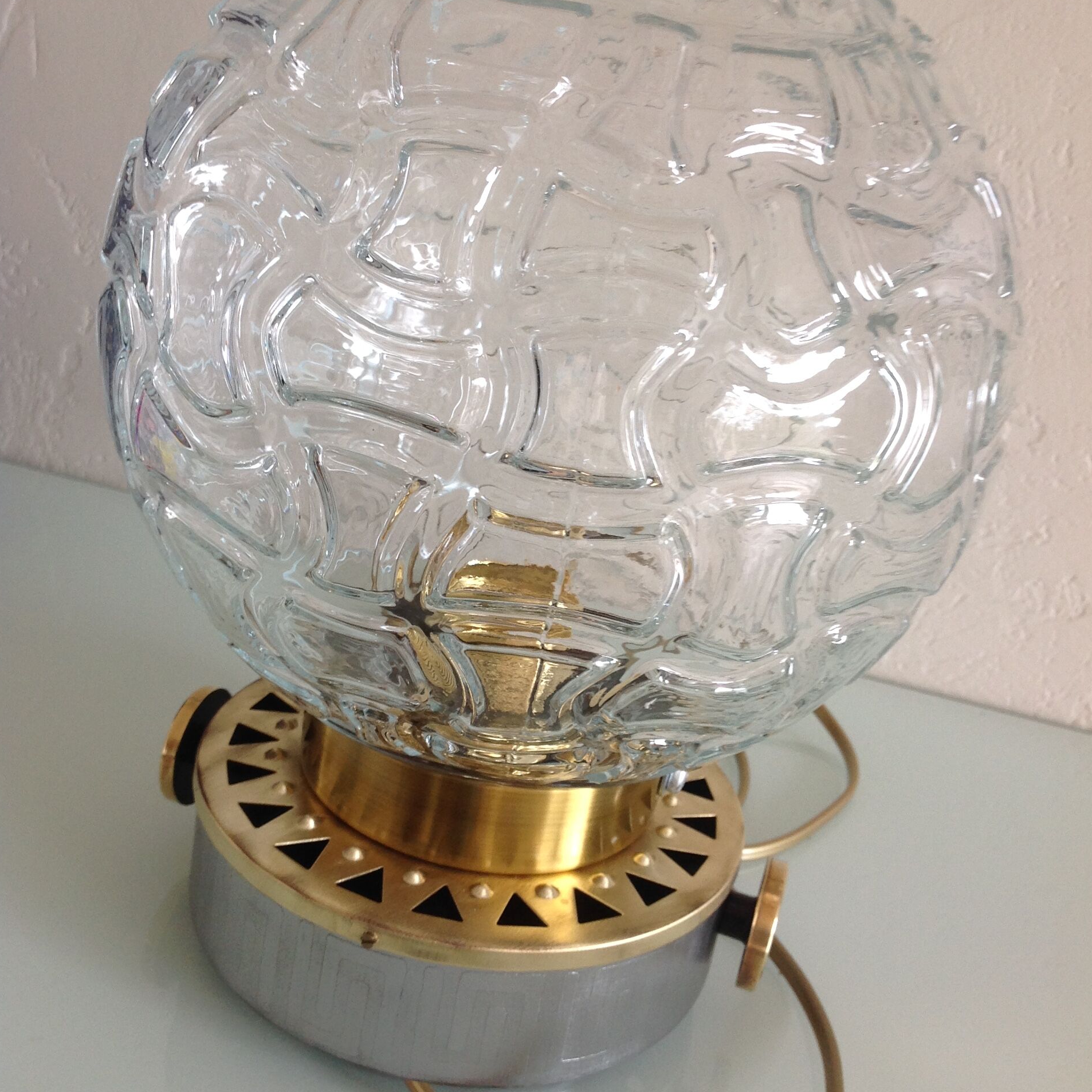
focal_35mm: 42
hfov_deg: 40.0
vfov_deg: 40.0
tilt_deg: -19.9
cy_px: 515
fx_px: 1499
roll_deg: -9.0
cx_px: 548
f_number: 2.4
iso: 64
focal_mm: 4.28
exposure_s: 1/24
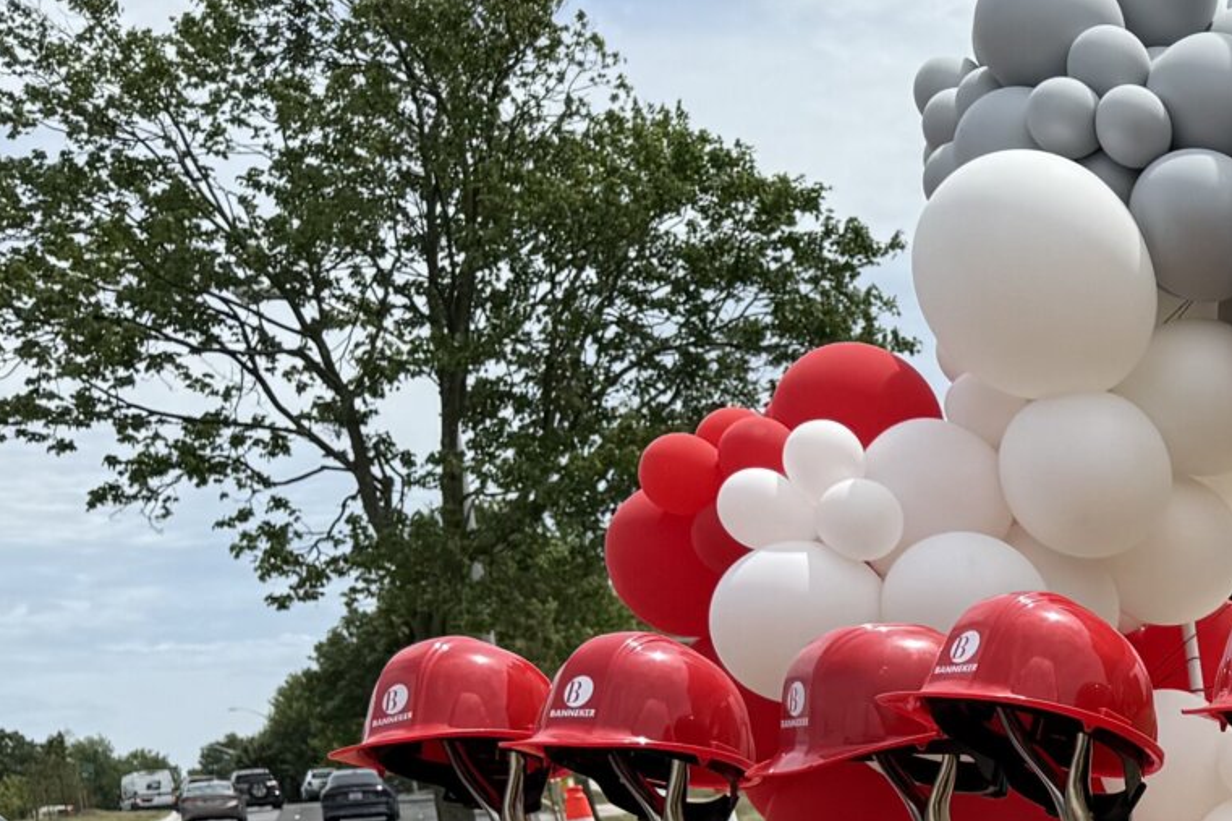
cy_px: 1057
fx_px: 2874
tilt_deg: -5.7
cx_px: 1836
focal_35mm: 84
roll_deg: +5.3
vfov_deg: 15.5
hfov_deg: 20.7
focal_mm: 6.76
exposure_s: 1/4975
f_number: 1.78
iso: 80
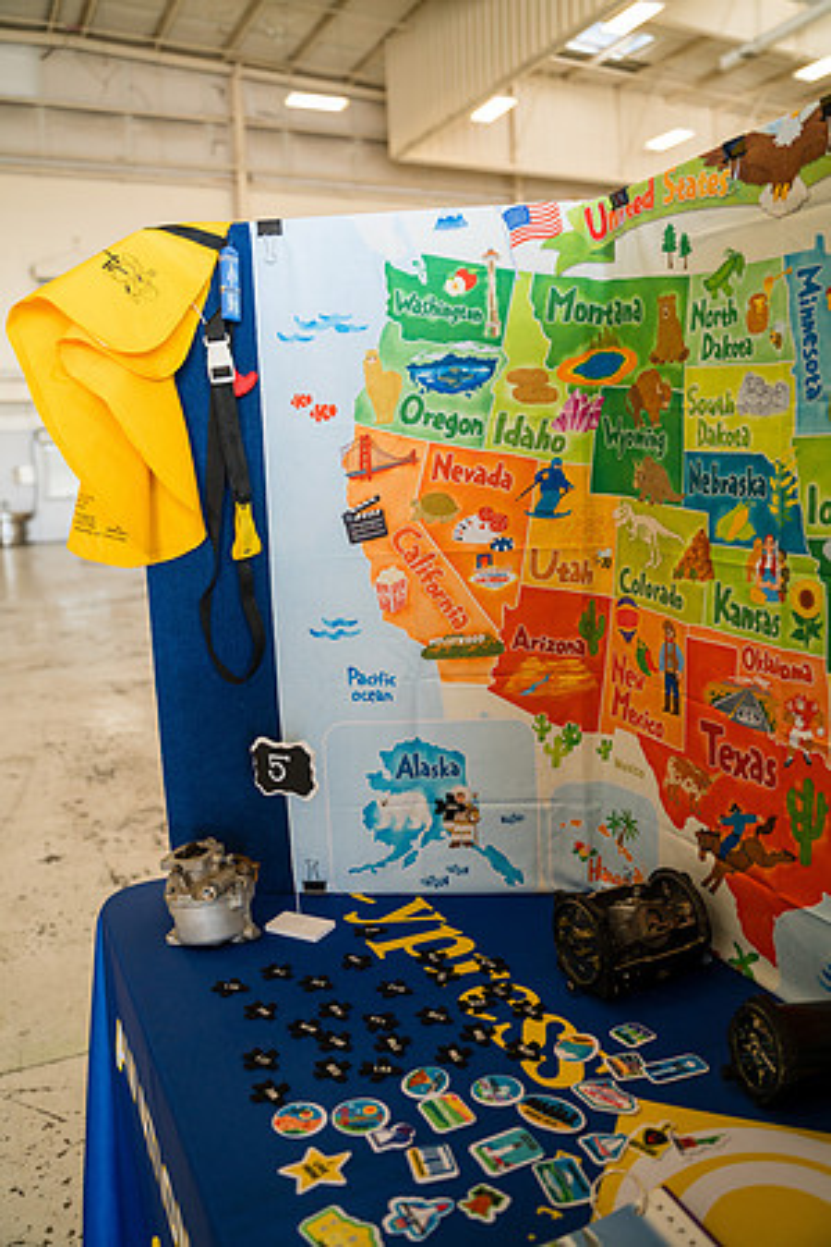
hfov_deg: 46.4
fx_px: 969
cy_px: 624
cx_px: 416
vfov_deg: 65.5
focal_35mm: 28
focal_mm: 28
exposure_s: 1/500
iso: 400
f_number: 3.2
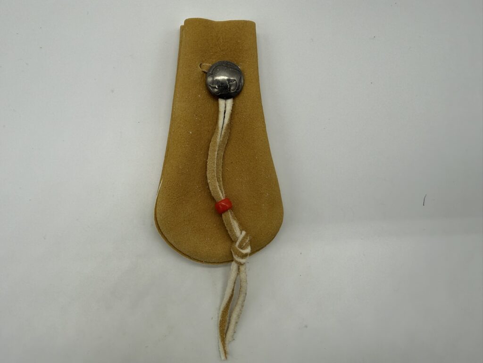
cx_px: 242
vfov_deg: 56.8
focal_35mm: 24
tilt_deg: -84.9
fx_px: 335
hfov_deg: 71.6
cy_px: 182
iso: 40
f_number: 2.2
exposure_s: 1/229
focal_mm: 2.22
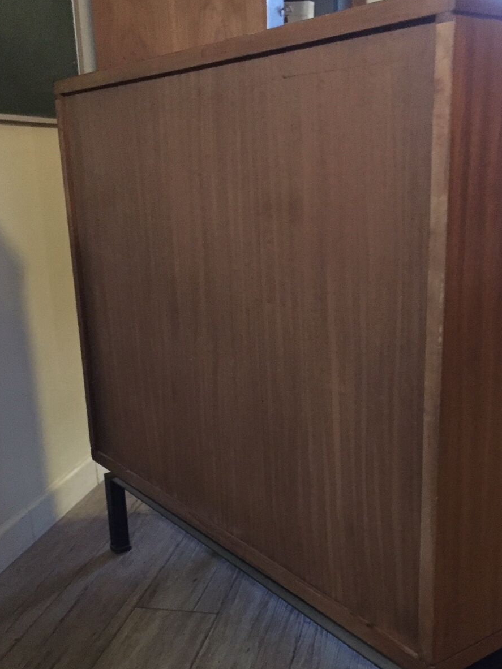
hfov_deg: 35.9
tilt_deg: -17.8
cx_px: 296
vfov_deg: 46.5
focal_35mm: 40
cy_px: 410
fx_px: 774
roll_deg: +1.5
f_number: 2.2
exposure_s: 1/17
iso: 1000
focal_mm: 4.15
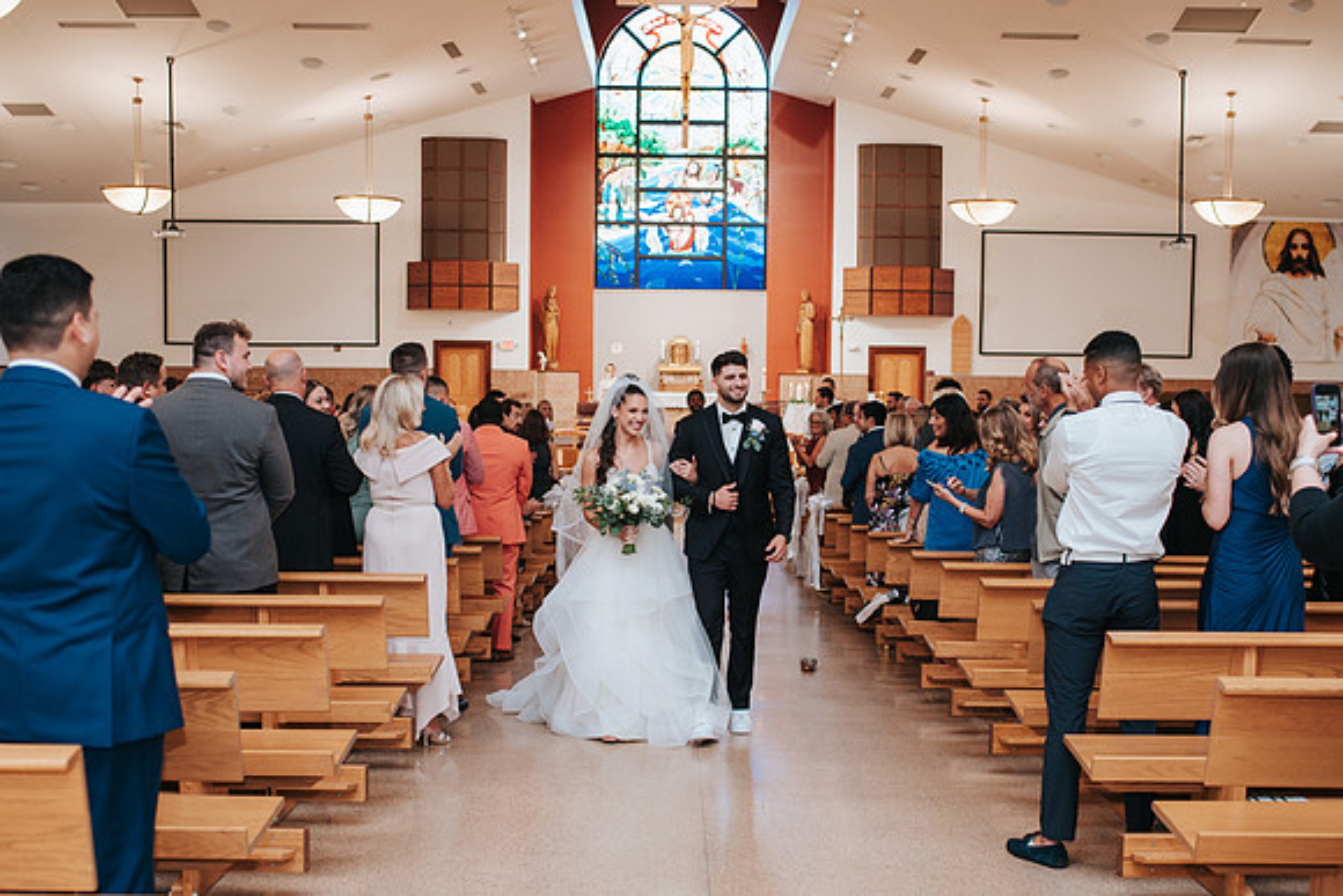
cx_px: 689
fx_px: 1620
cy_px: 525
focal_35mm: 43
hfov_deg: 45.0
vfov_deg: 30.9
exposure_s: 1/125
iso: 1000
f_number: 2.8
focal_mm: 35
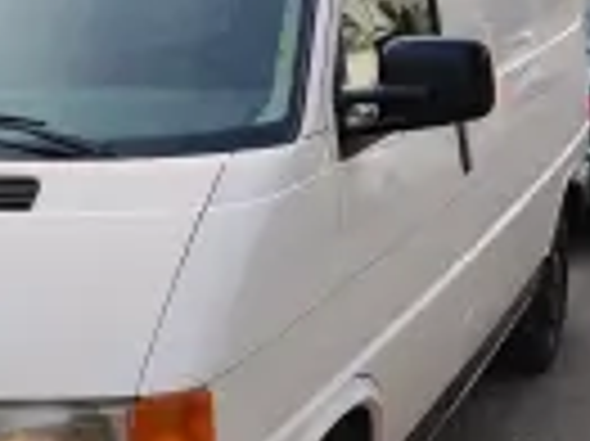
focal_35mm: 80
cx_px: 81
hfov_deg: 23.9
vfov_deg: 18.3
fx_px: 1362
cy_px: 315
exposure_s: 1/453
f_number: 1.8
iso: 50
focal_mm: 4.22
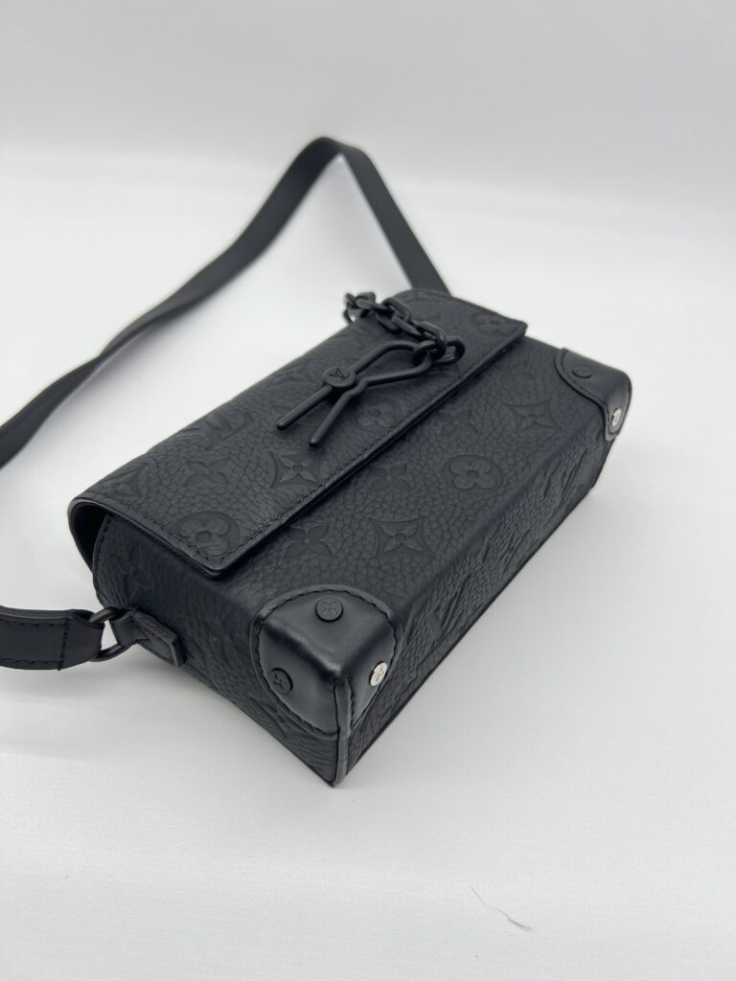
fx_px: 737
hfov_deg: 53.1
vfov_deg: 67.3
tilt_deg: -43.4
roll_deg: -4.7
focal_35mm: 26
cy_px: 490
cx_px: 368
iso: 40
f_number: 1.5
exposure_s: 1/186
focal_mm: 5.7
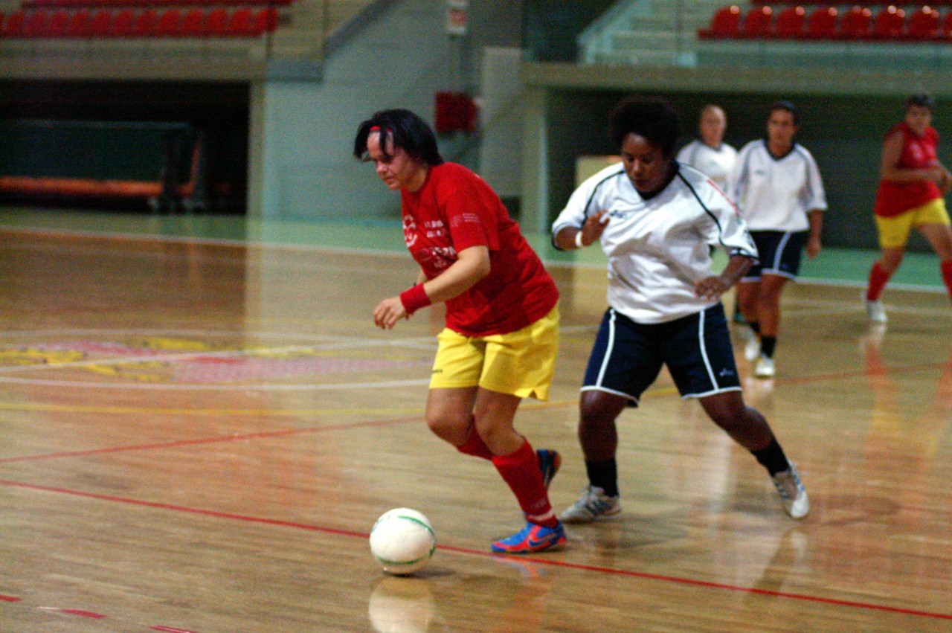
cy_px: 316
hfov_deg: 6.9
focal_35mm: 300
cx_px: 476
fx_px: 7926
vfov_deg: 4.6
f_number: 2.8
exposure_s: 1/350
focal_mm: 200
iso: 3200
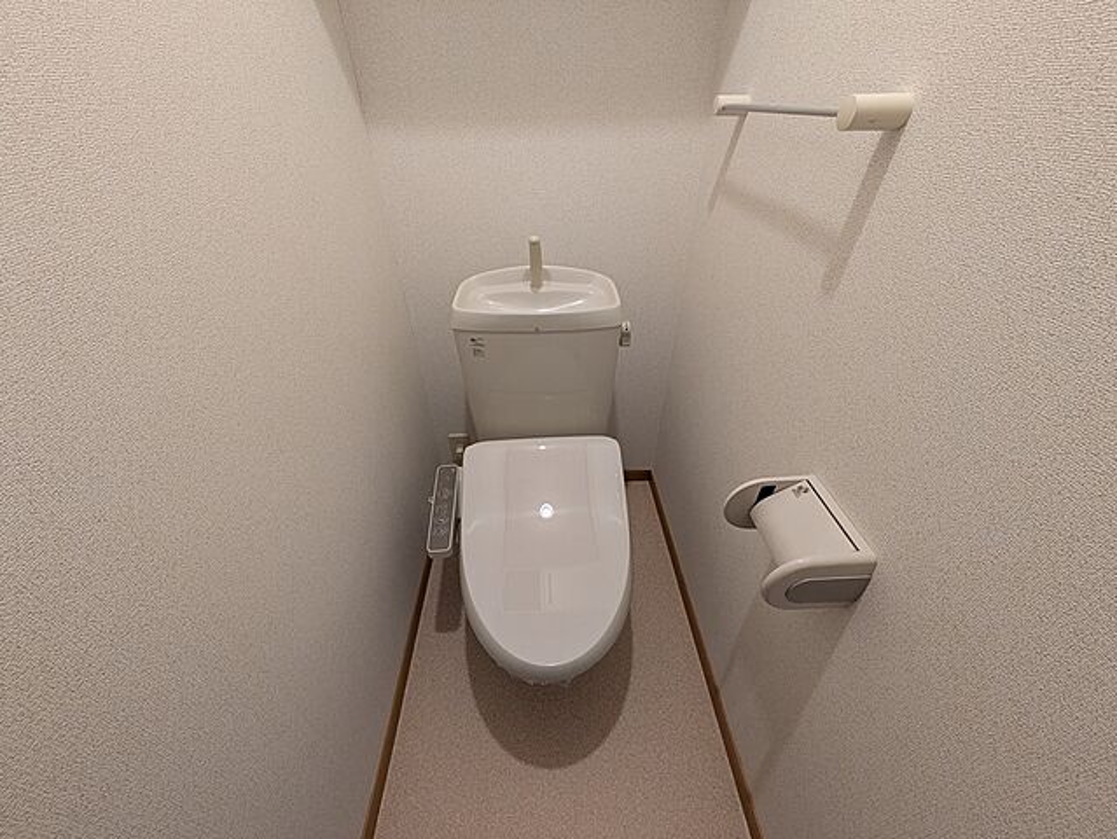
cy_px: 420
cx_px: 558
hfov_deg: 102.0
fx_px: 452
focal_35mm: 14
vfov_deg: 85.7
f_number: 2.2
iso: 222
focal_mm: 1.83
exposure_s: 1/24
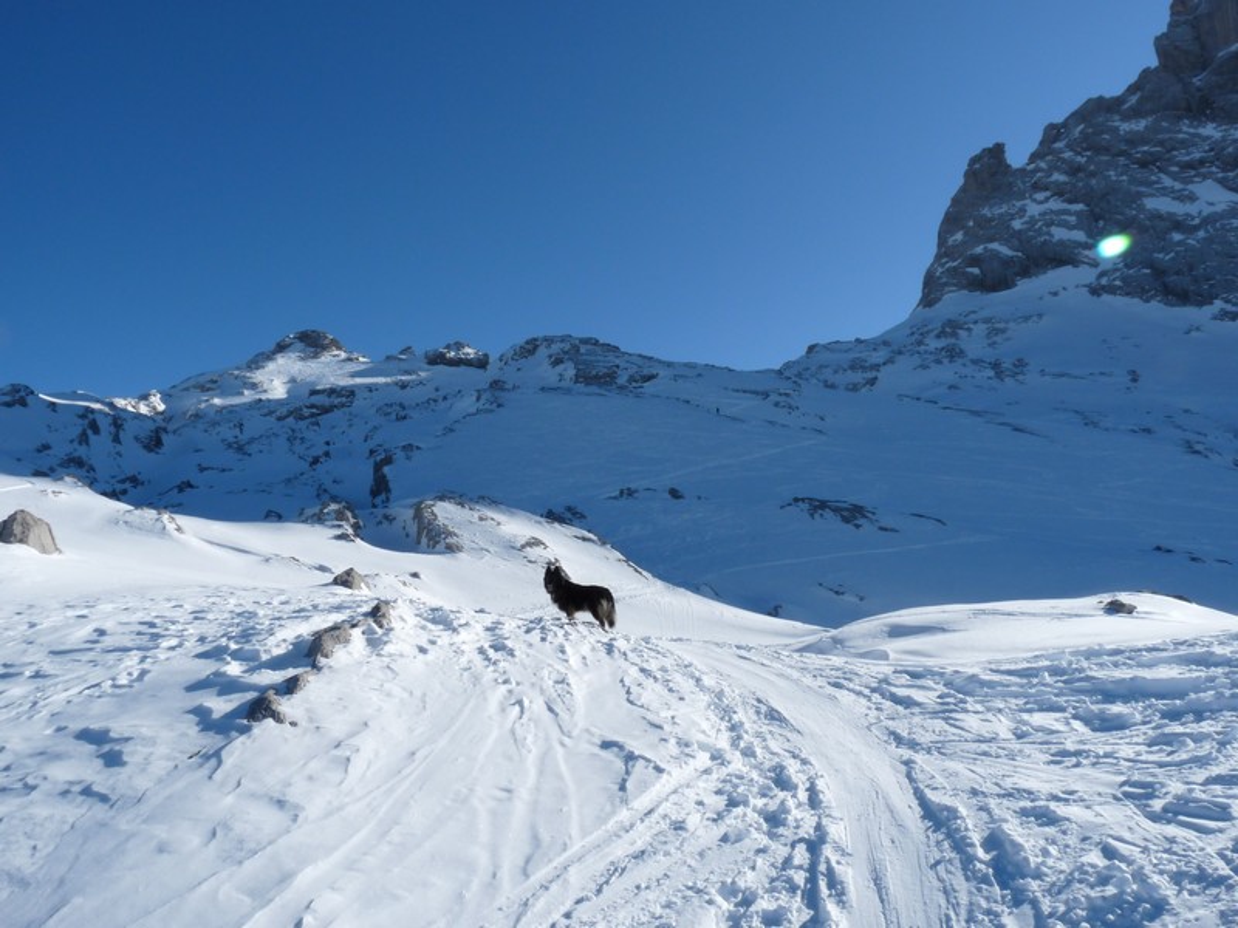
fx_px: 966
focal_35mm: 27
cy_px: 464
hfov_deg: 65.3
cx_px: 619
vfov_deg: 51.4
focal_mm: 4.8
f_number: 8
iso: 100
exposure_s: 1/400
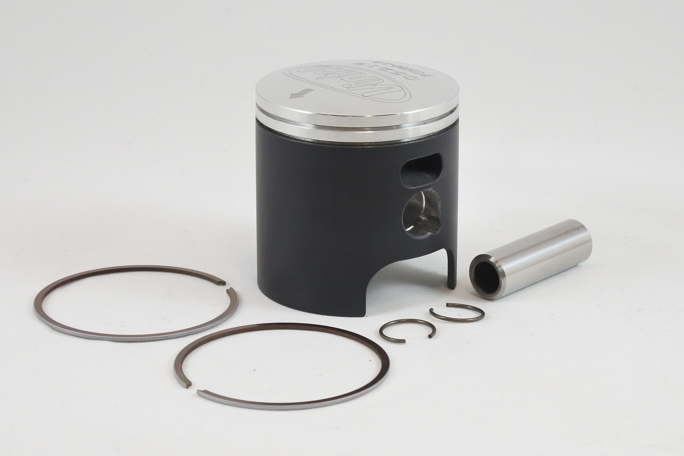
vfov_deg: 22.3
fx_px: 1159
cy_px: 228
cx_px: 342
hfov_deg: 32.9
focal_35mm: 61
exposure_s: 1/125
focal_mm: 22.7
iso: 500
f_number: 5
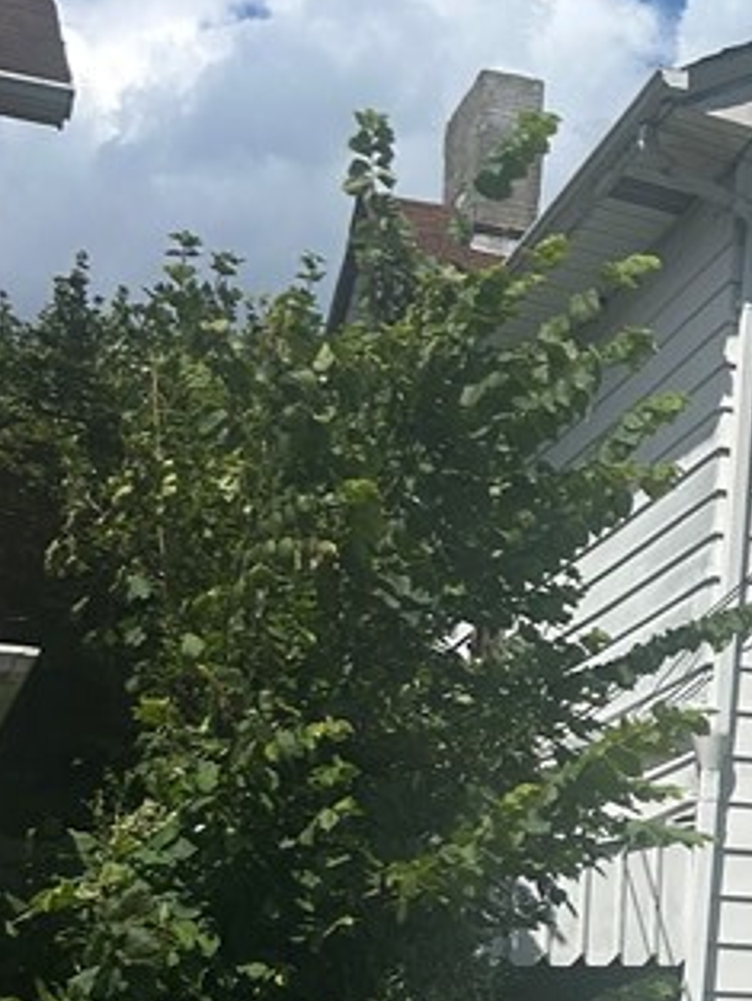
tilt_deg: +17.5
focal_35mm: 85
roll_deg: -0.5
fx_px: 2460
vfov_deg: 23.0
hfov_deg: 15.7
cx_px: 1197
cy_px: 477
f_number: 1.5
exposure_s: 1/8696
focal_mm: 5.7
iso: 50
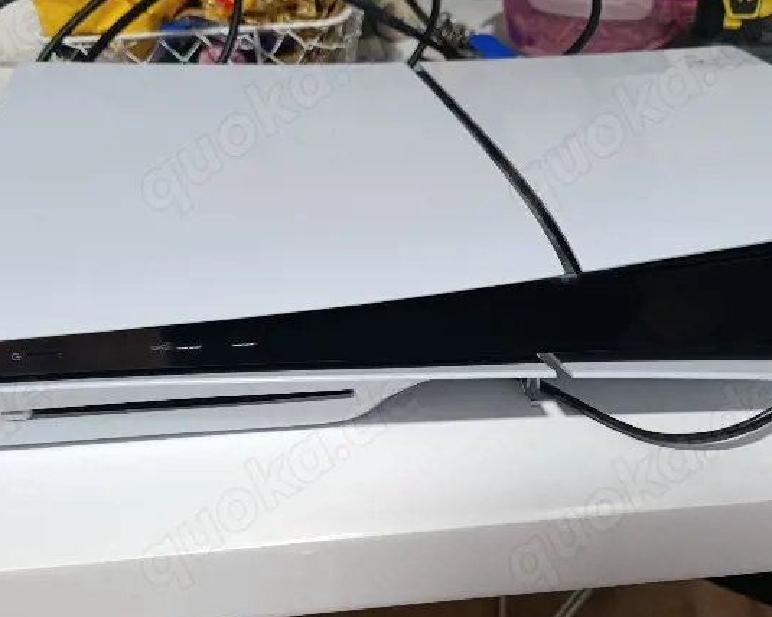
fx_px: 960
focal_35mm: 42
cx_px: 381
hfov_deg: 43.8
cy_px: 487
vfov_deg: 34.7
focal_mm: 6.11
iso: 1058
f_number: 1.65
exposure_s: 1/33.3
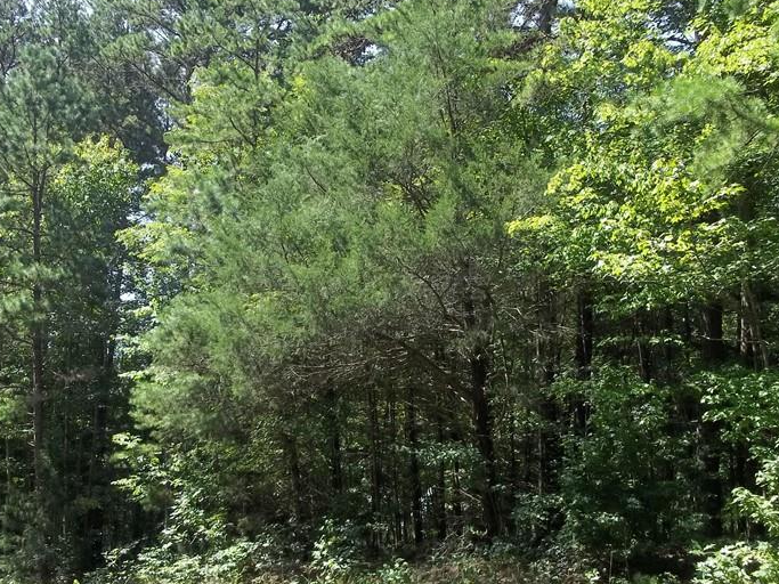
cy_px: 384
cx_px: 383
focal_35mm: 48
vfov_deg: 30.1
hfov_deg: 39.7
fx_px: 1080
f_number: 2.9
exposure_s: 1/320
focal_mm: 5.7
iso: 64
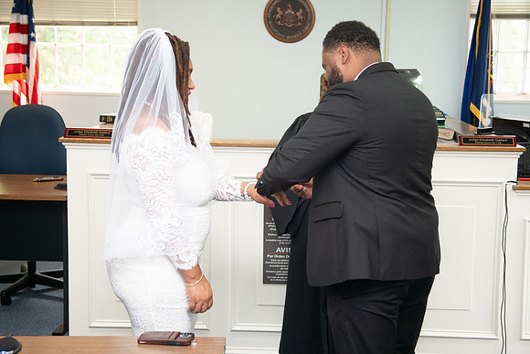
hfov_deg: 32.4
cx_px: 265
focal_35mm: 62
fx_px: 913
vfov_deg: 21.9
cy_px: 177
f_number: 4.6
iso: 800
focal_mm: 60
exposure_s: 1/160
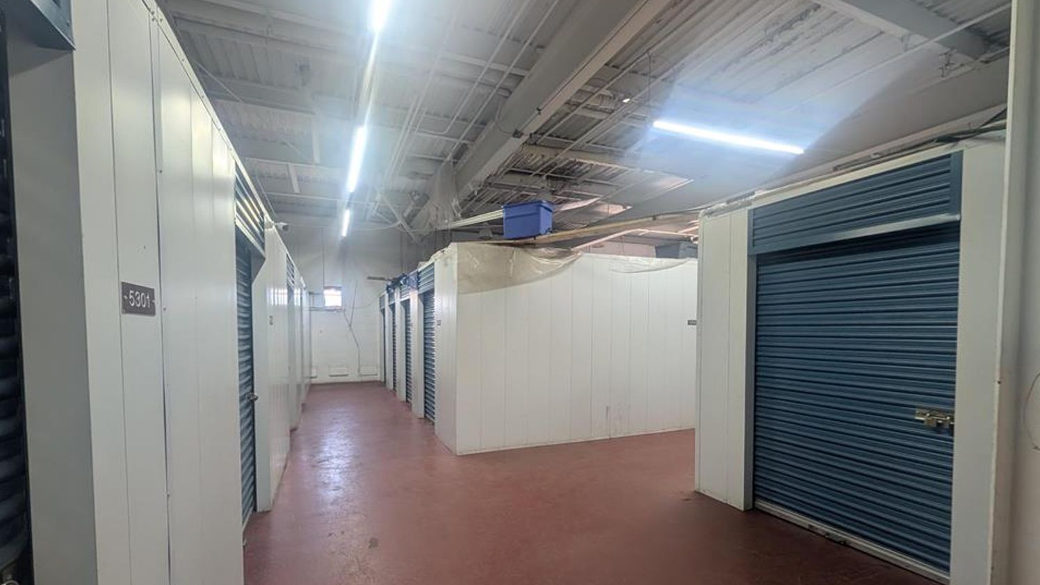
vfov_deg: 73.6
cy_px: 349
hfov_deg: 106.8
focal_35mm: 14
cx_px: 501
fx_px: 386
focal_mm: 2.02
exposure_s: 1/40
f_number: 1.7
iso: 108
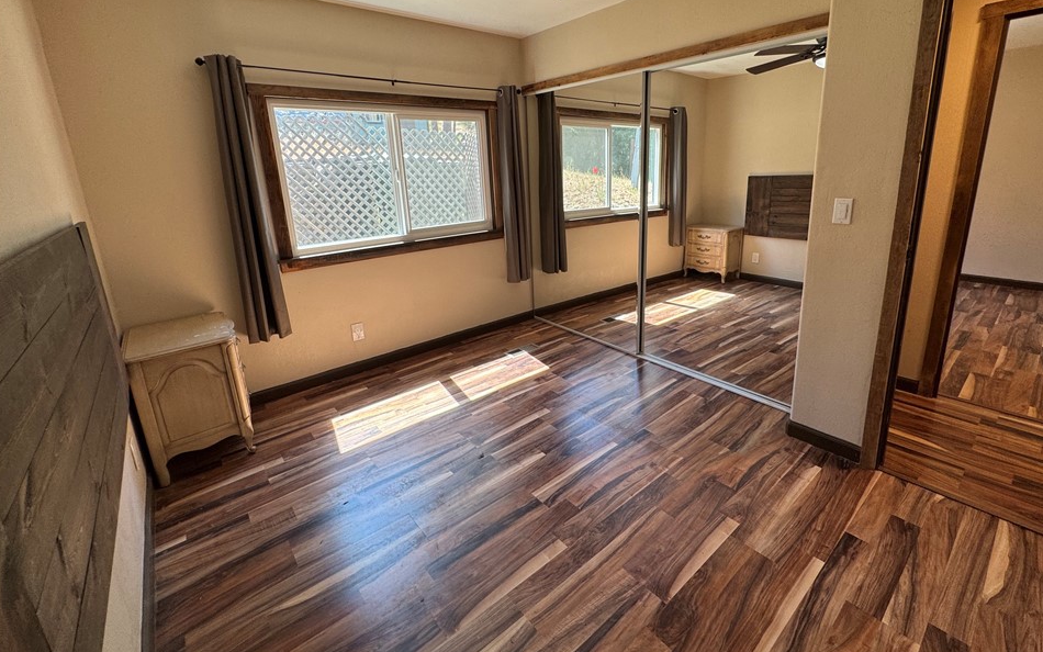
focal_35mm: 16
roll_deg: +1.8
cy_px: 276
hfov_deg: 97.7
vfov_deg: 70.8
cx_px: 553
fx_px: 455
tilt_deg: -13.6
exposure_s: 1/120
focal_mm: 2.22
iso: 100
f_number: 2.2
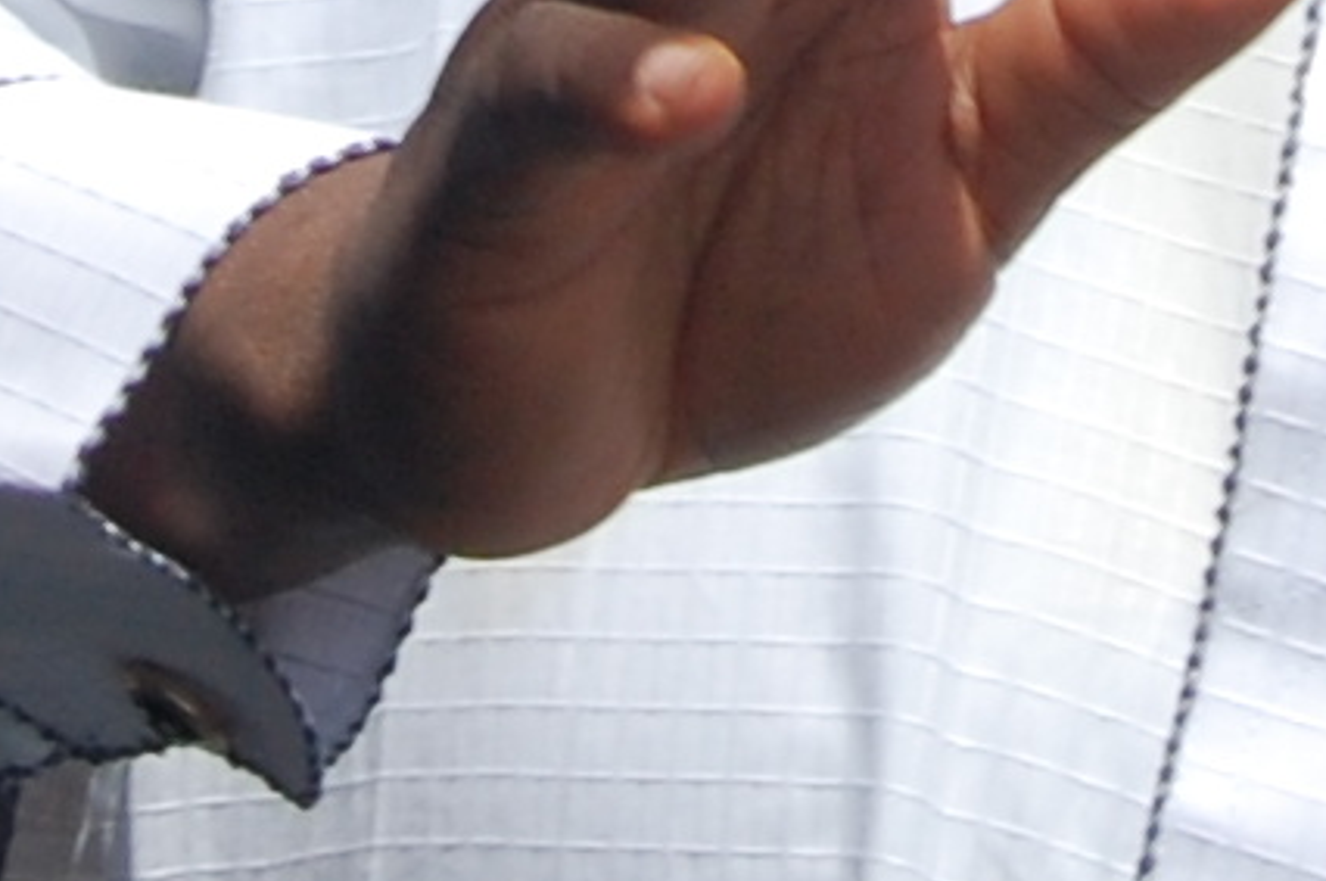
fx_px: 12087
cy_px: -1662
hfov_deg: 6.3
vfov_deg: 4.1
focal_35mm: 329
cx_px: 1086
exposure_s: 1/640
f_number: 13
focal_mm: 31
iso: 400
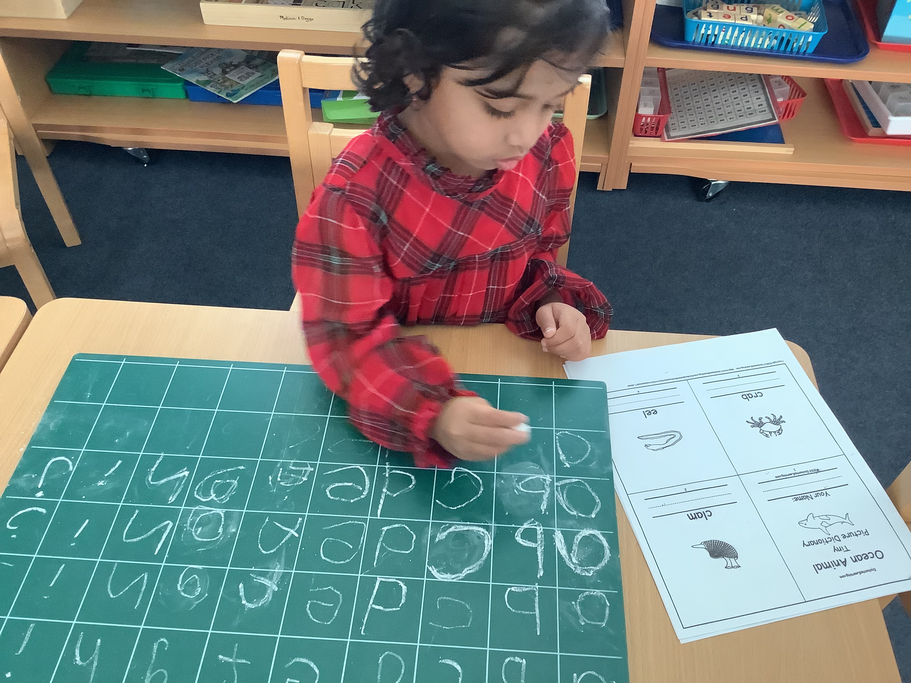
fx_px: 816
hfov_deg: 58.4
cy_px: 342
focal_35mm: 31
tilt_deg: -49.0
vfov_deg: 45.4
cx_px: 456
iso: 400
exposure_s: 1/25
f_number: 2.4
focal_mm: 3.3
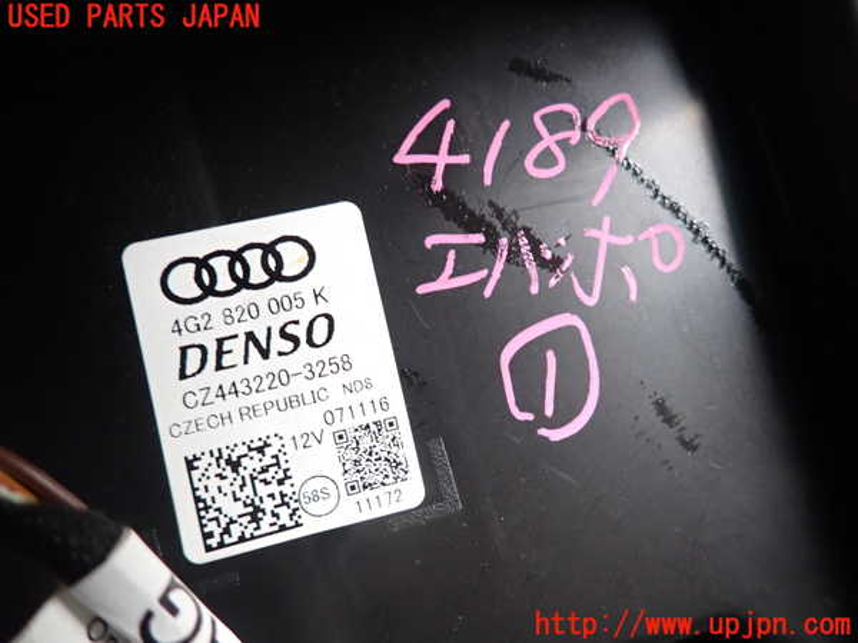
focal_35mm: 25
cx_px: 429
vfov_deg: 54.9
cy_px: 322
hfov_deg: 69.4
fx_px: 620
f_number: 2
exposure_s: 1/30
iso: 250
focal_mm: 4.5
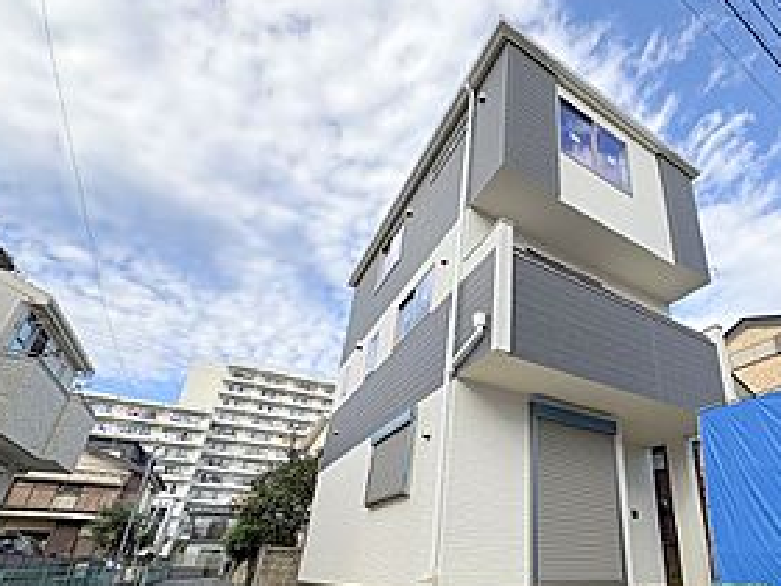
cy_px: 366
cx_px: 522
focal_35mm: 20
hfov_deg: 79.0
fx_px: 451
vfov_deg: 65.0
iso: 40
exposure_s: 1/1063
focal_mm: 2.22
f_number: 2.2
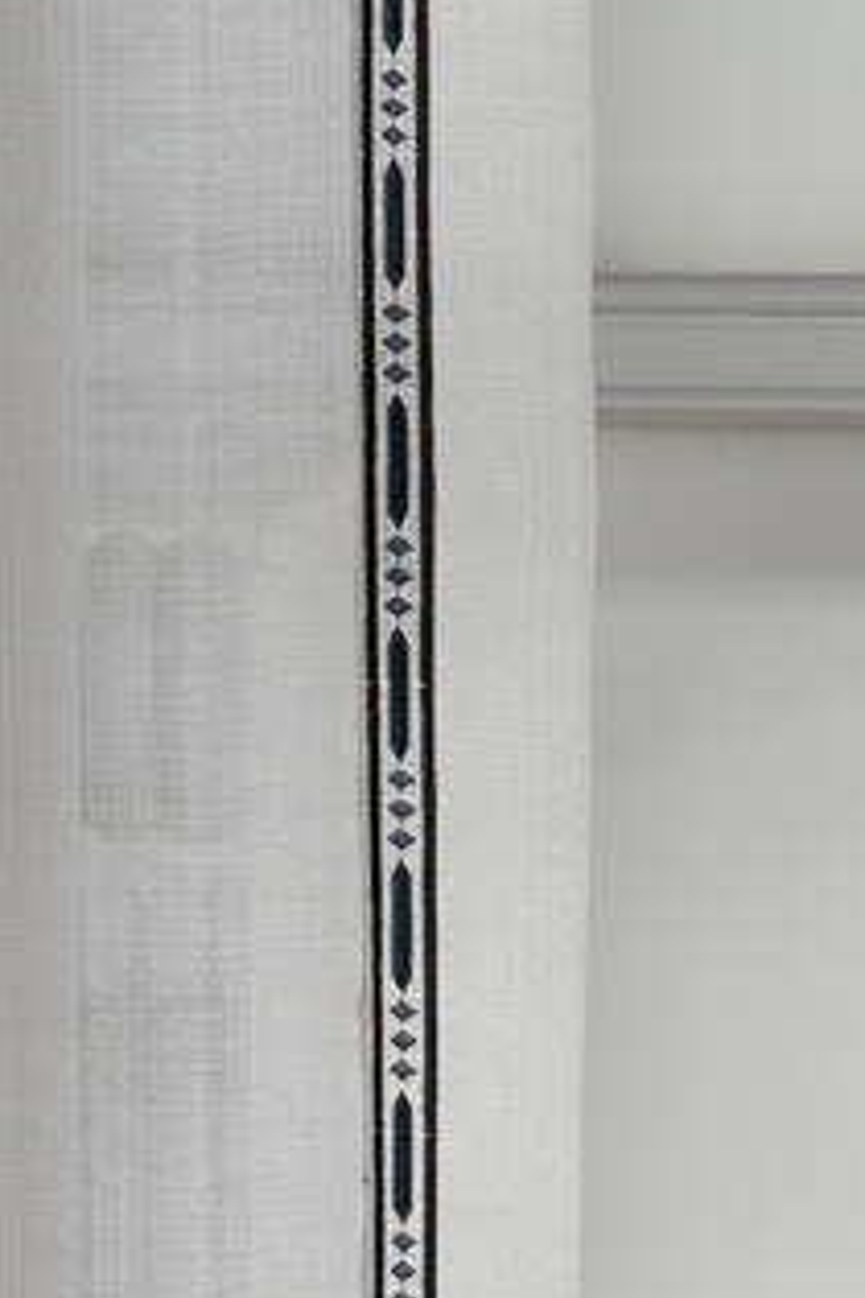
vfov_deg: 4.7
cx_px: 389
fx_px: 15353
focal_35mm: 426
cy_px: 3457
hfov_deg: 3.2
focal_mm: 70
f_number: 11
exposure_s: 1/200
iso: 200
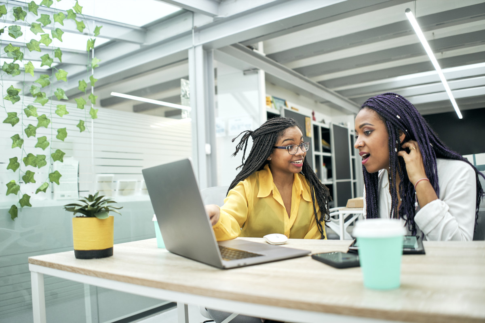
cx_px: 242
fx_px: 377
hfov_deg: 65.5
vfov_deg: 46.4
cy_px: 162
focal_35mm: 28
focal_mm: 28
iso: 250
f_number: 2
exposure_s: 1/160
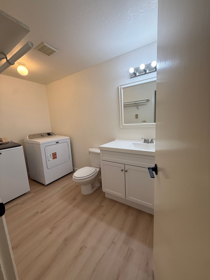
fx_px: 113
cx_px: 105
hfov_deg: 85.7
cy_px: 140
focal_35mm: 14
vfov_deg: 102.1
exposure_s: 1/120
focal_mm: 2.22
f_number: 2.2
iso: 125
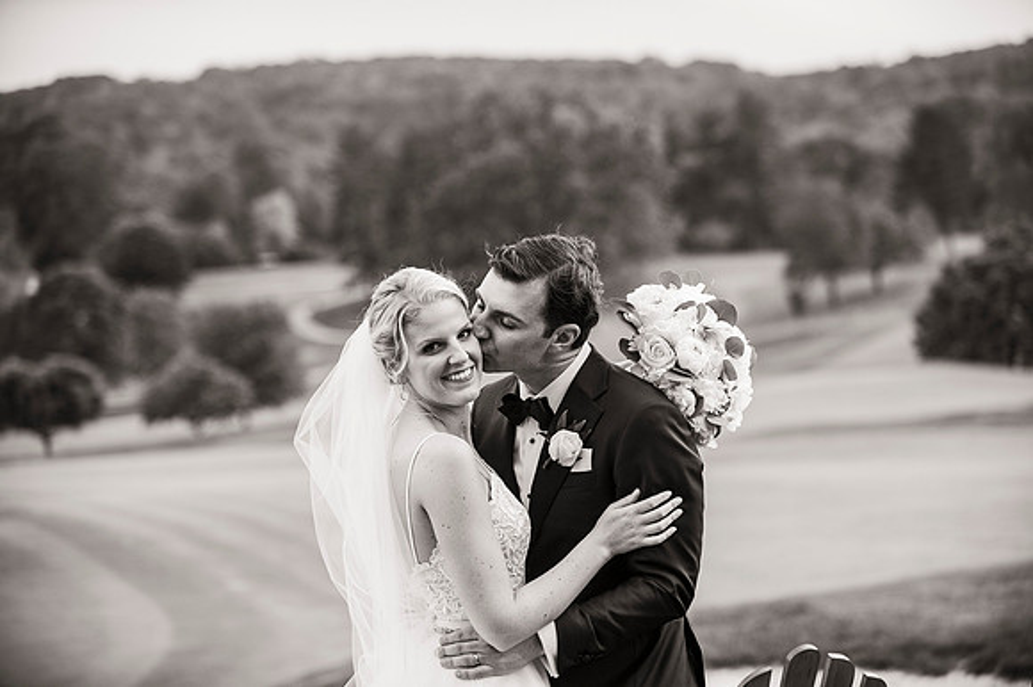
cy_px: 344
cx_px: 516
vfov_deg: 15.9
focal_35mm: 86
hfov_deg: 23.7
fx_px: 2466
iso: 640
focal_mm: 86
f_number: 2.8
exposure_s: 1/640
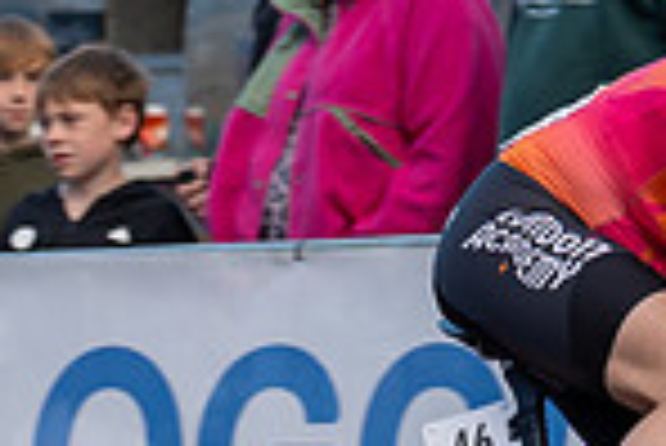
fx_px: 7426
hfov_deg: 5.1
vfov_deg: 3.4
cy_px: 282
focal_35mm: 401
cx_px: -438
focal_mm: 77
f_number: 3.2
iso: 320
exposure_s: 1/1000
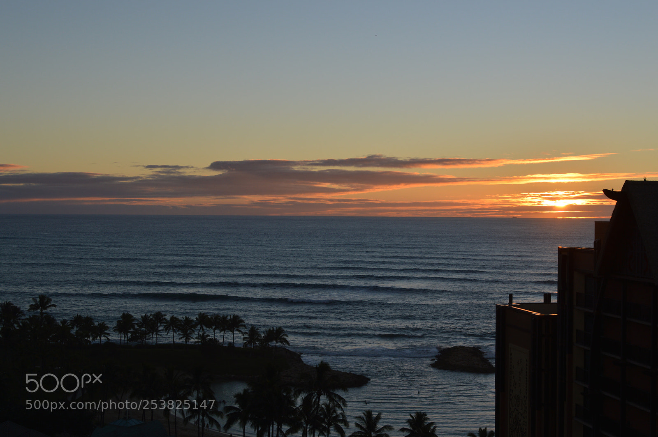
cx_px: 329
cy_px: 218
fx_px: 986
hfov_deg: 36.9
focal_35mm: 54
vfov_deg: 25.0
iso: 100
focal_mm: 36
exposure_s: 1/200
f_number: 7.1
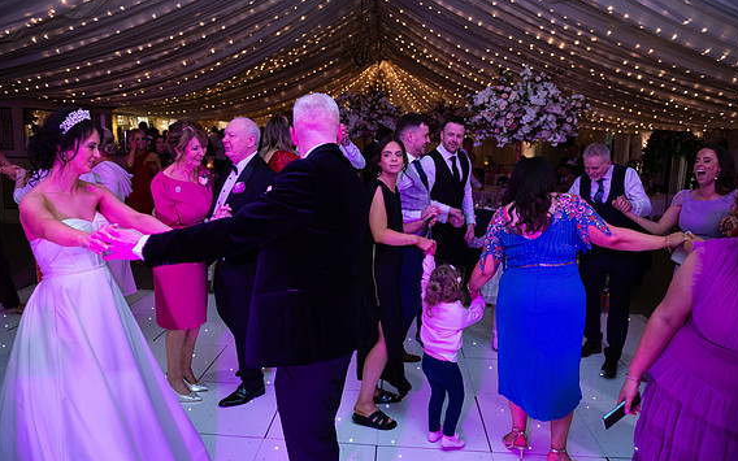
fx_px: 503
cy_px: 225
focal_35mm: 25
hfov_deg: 72.5
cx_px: 373
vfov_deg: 49.3
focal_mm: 24
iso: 1000
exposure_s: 1/160
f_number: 3.5
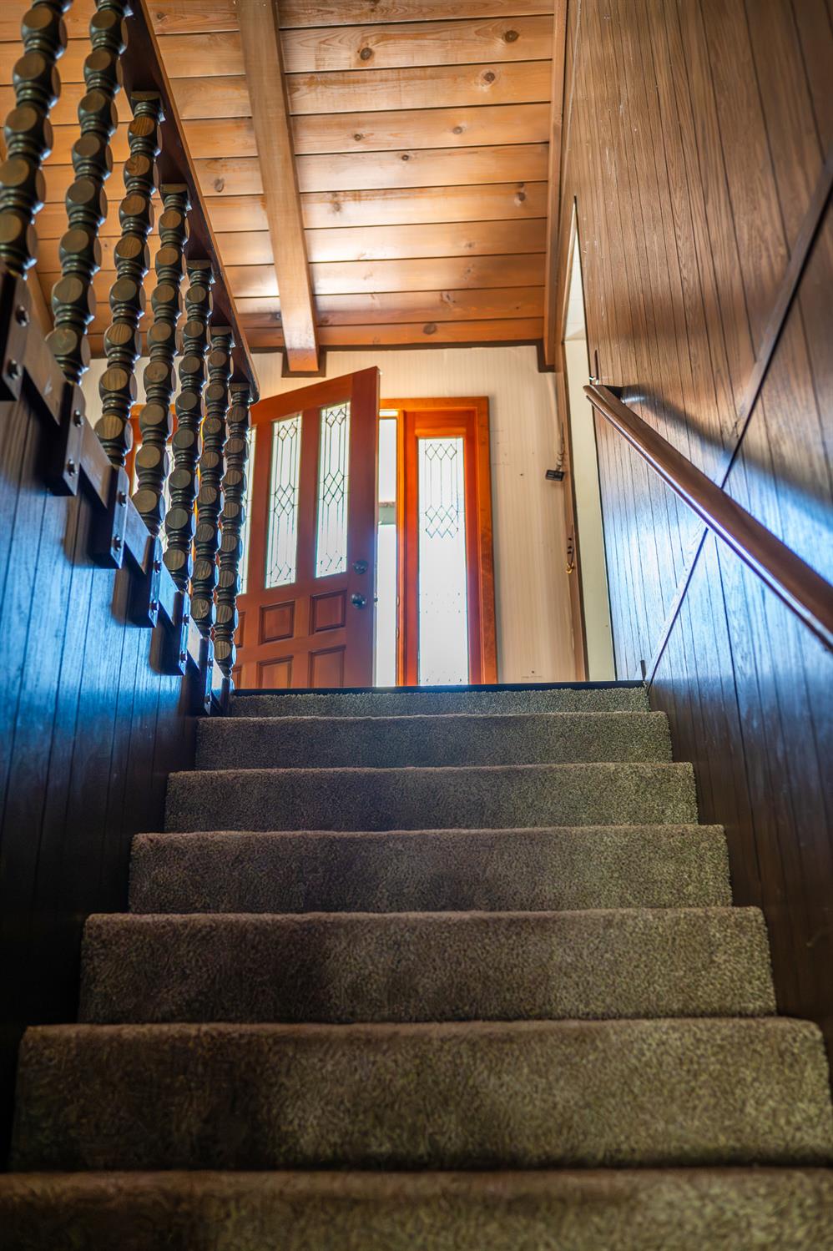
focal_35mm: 35
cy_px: 626
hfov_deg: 37.8
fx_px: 1216
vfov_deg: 54.5
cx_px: 416
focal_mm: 35
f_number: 3.2
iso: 4000
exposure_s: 1/160
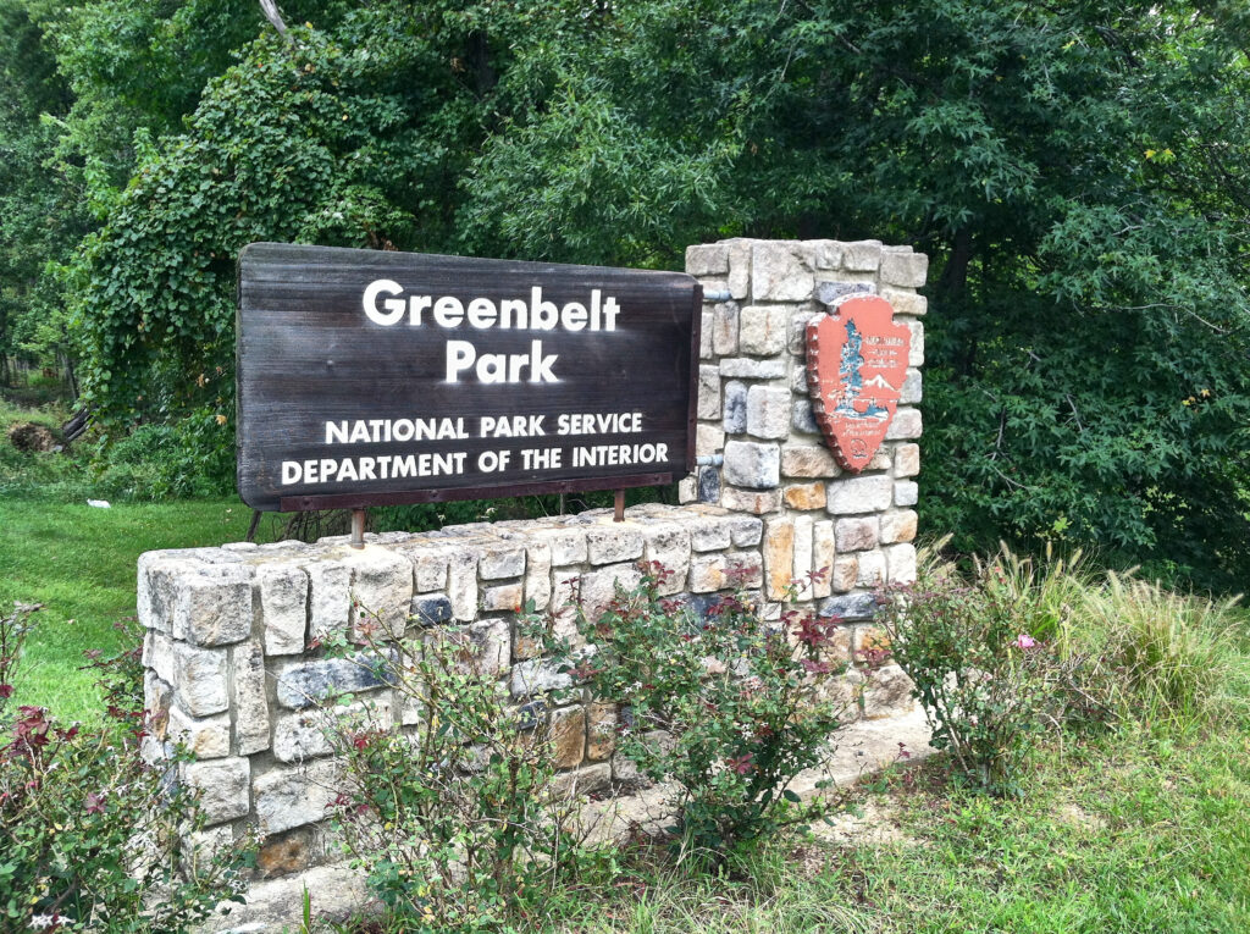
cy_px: 467
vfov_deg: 40.6
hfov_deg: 52.7
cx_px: 625
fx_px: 1262
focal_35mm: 35
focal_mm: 3.85
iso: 80
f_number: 2.8
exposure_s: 1/216
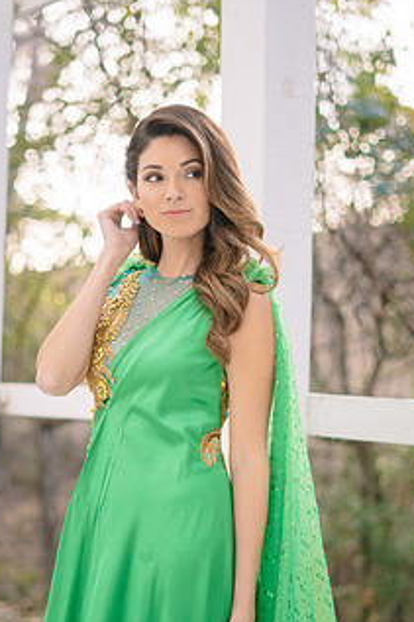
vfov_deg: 28.4
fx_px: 1226
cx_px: 202
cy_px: 367
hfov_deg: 19.2
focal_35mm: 71
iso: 100
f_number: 1.8
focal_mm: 50
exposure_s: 1/200
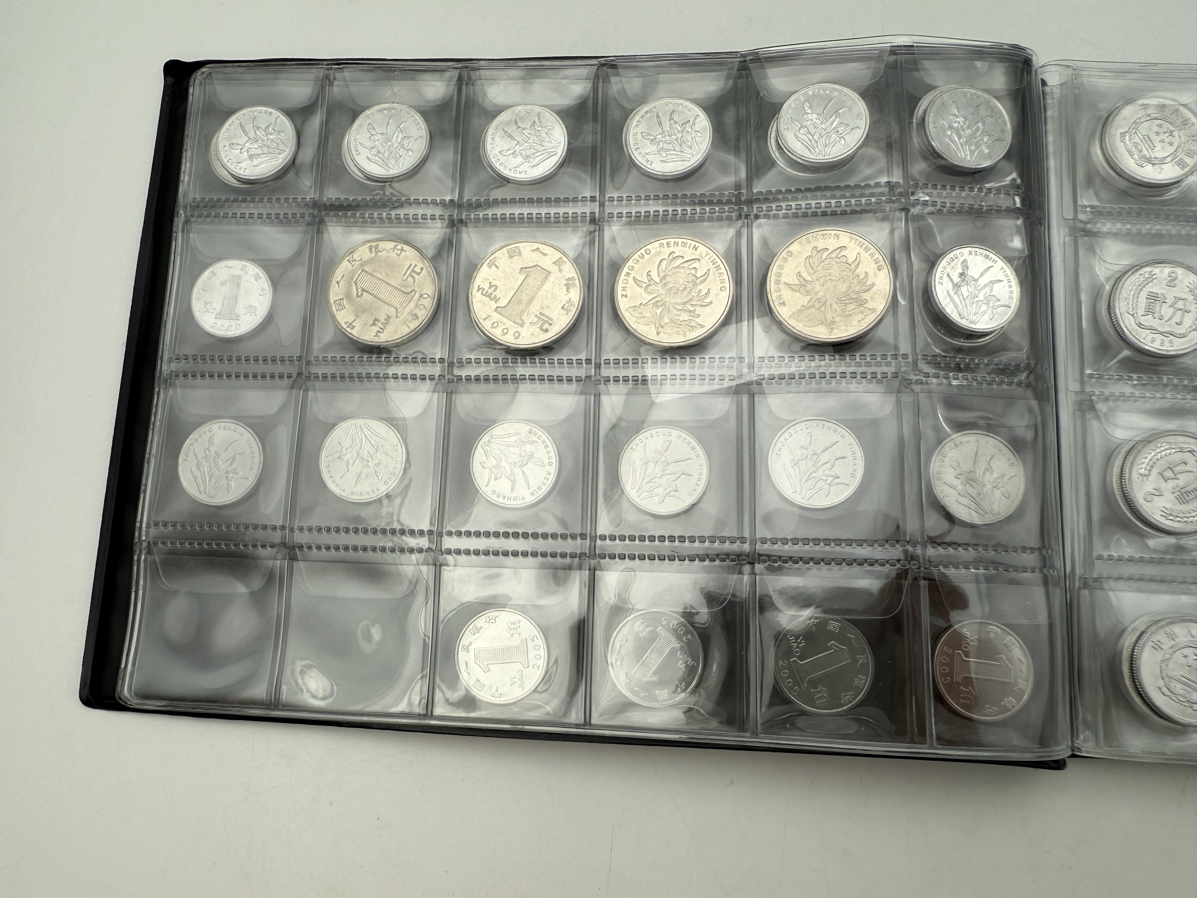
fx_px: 830
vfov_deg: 56.8
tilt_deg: -79.3
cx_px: 598
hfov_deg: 71.6
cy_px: 449
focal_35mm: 24
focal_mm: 2.22
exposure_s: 1/324
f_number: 2.2
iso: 40
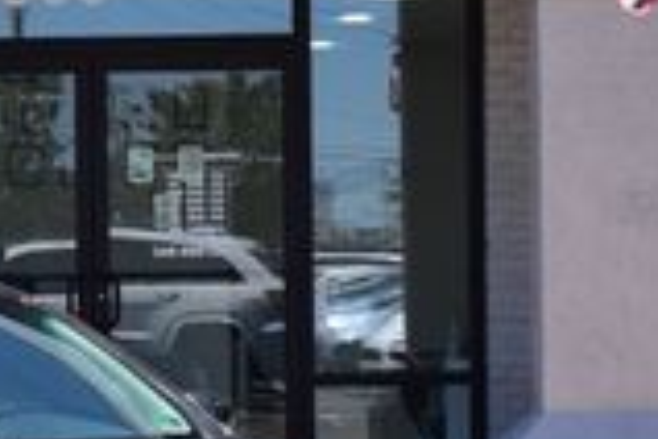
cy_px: 381
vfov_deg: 8.4
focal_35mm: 163
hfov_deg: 12.5
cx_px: 21
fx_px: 2979
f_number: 11
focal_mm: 27
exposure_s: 1/400
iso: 400
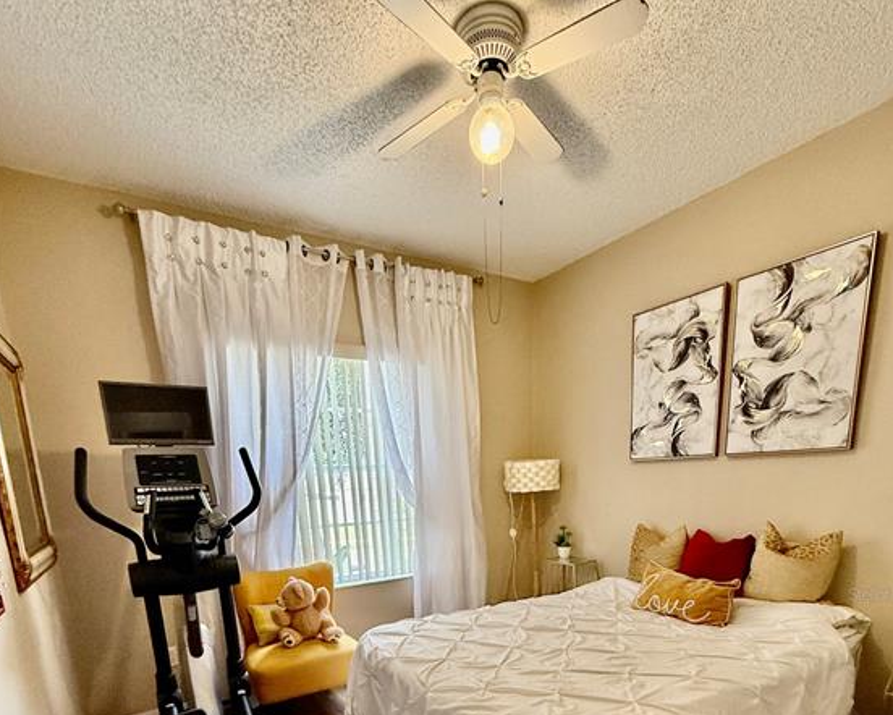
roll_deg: +2.3
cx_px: 456
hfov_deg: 83.3
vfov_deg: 63.3
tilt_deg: -12.6
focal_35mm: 19
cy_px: 594
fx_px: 502
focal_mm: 2.22
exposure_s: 1/120
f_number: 2.2
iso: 250
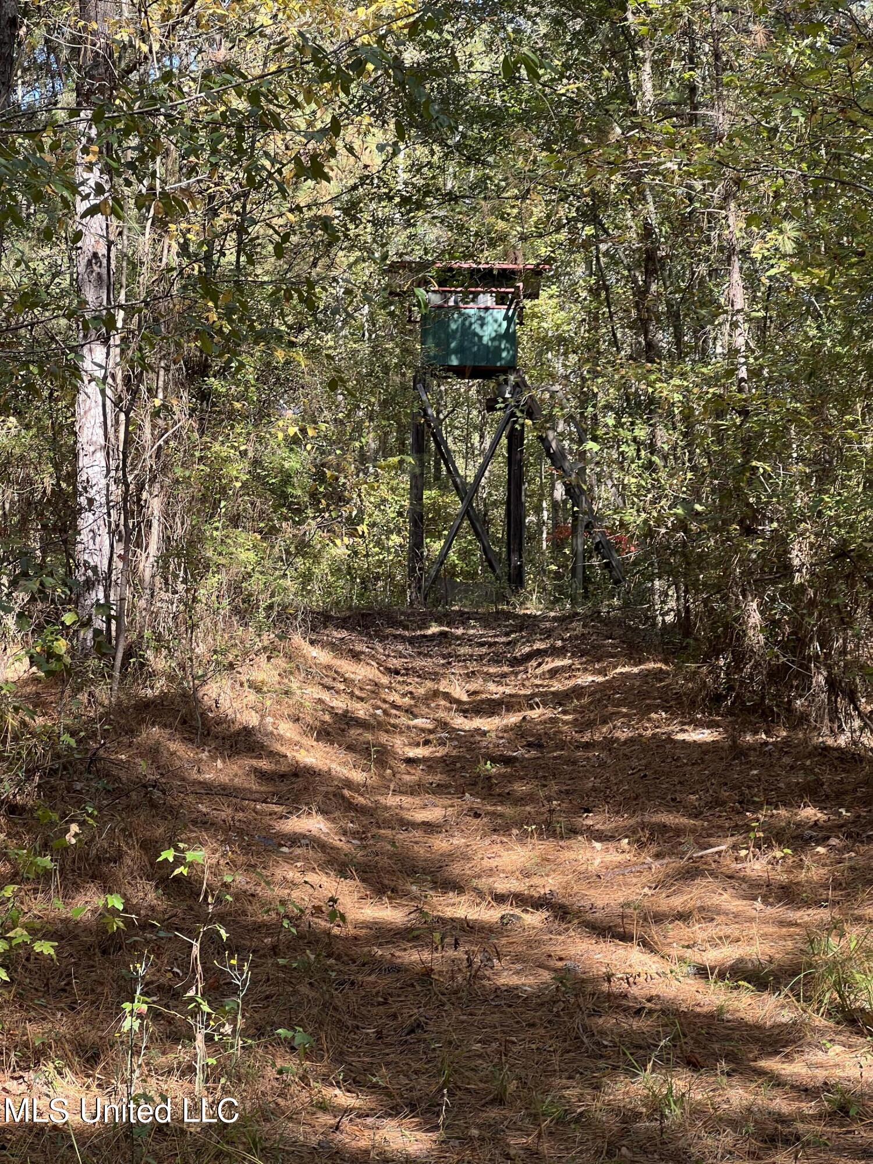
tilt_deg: +6.0
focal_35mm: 77
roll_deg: -0.4
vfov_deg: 25.3
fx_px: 2589
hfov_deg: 19.1
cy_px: 582
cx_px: 436
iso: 64
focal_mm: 9
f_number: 2.8
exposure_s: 1/99
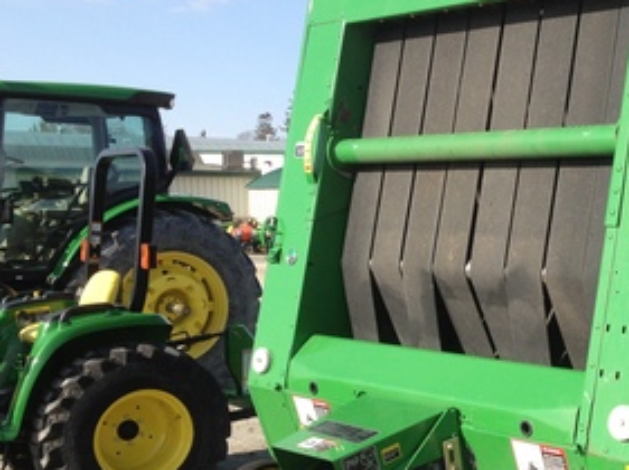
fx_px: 1161
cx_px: 578
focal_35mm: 64
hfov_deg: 29.0
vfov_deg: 22.8
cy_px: 286
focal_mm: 4.13
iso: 50
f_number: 2.4
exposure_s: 1/968
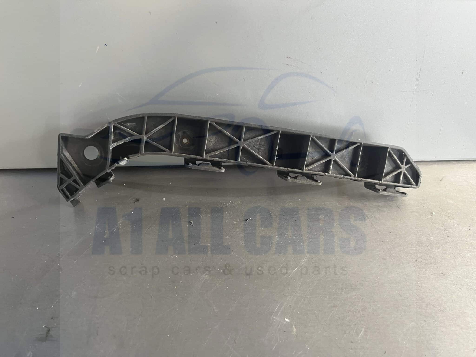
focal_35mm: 26
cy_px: 178
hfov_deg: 67.3
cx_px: 238
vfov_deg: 53.1
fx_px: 358
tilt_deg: -45.4
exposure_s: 1/60
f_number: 1.6
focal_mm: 5.1
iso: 125
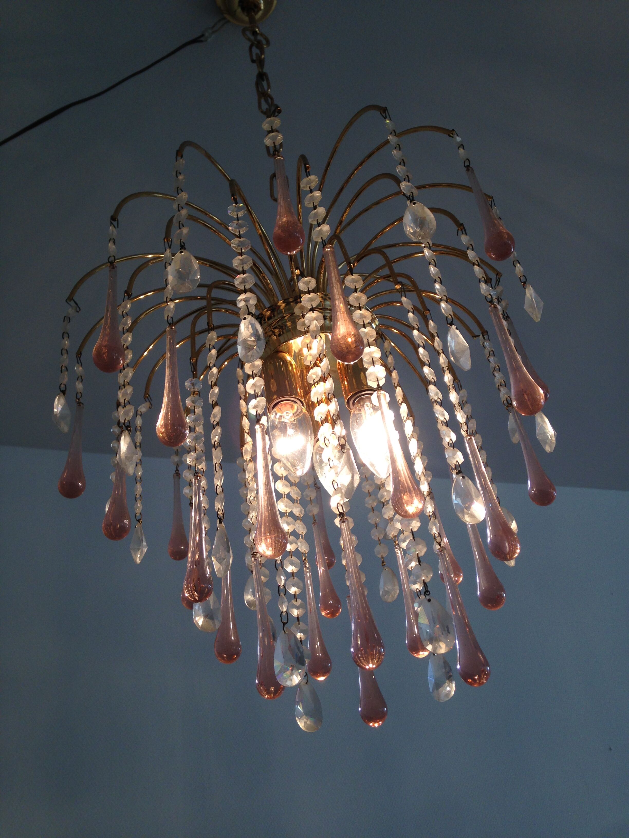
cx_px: 314
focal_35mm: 33
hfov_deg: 42.9
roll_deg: +8.8
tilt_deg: +36.2
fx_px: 800
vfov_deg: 55.4
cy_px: 419
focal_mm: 4.12
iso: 50
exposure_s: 1/162
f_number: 2.4
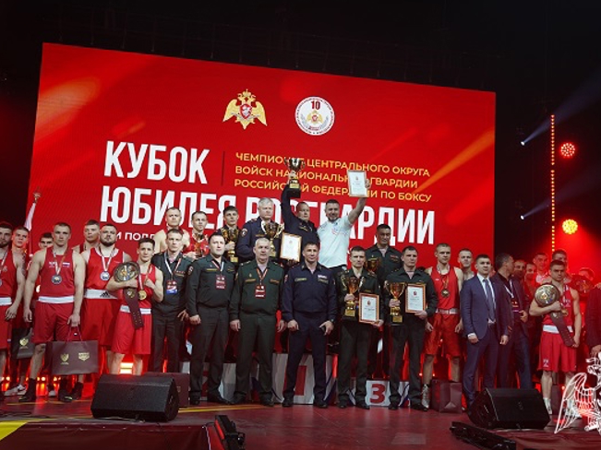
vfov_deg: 35.1
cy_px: 225
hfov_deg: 45.7
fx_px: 712
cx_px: 326
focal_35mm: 41
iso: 400
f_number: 2.8
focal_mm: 37
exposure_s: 1/200
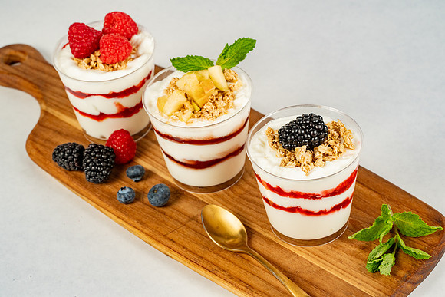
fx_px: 1113
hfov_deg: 22.6
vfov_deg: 15.2
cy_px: 148
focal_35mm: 90
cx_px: 222
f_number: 11
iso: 800
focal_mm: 90
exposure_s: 1/200
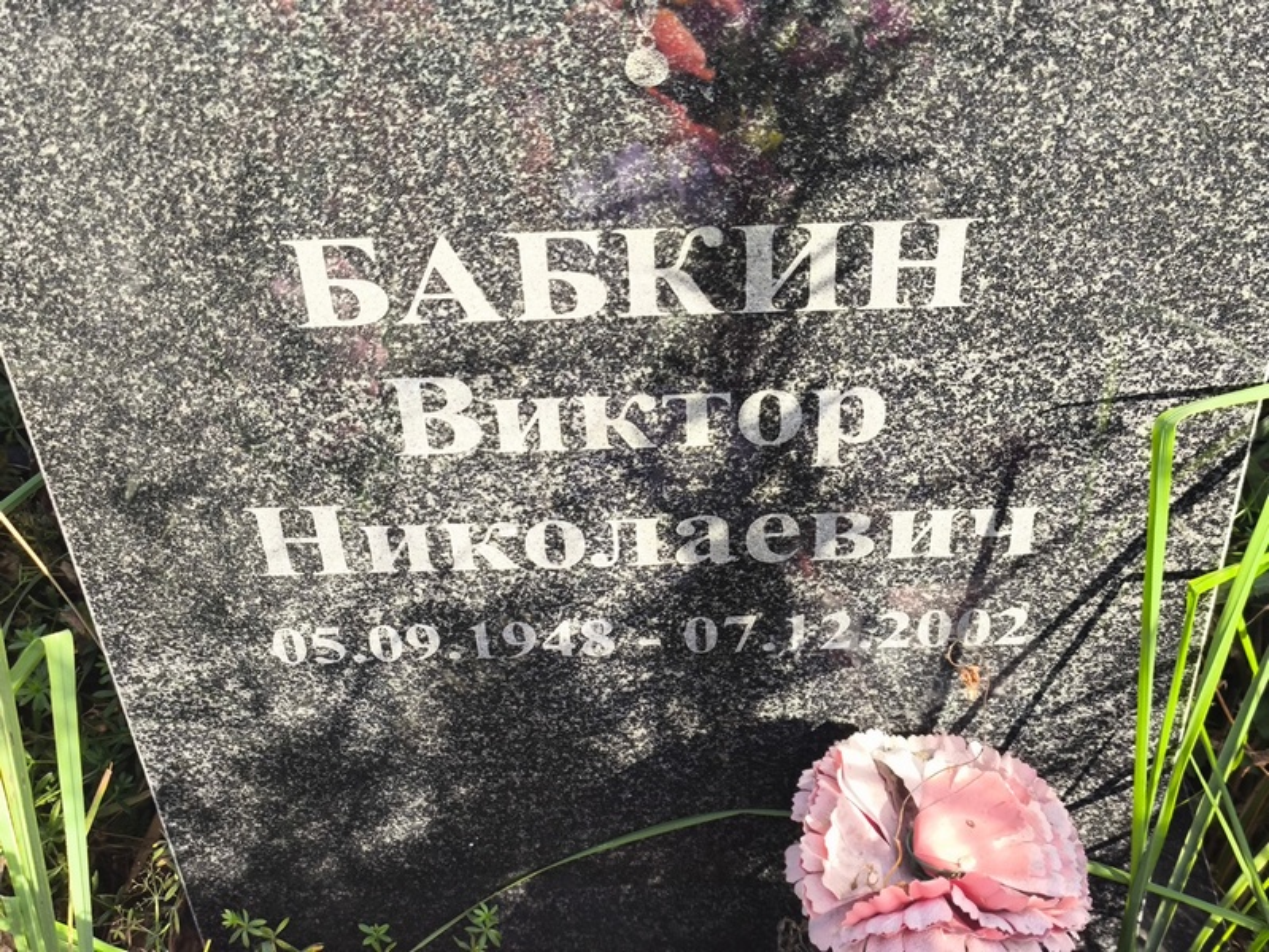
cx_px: 634
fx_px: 1834
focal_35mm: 50
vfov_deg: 29.1
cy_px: 476
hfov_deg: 38.2
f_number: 1.7
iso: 50
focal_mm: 4.71
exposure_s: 1/218
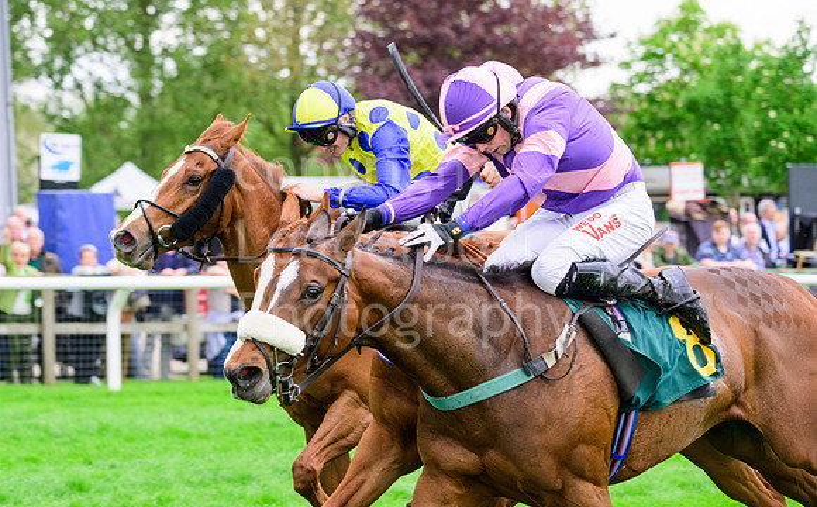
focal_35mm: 156
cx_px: 354
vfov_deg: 8.3
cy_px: 240
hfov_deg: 13.4
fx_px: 3474
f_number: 5.6
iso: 1250
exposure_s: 1/1000
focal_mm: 135
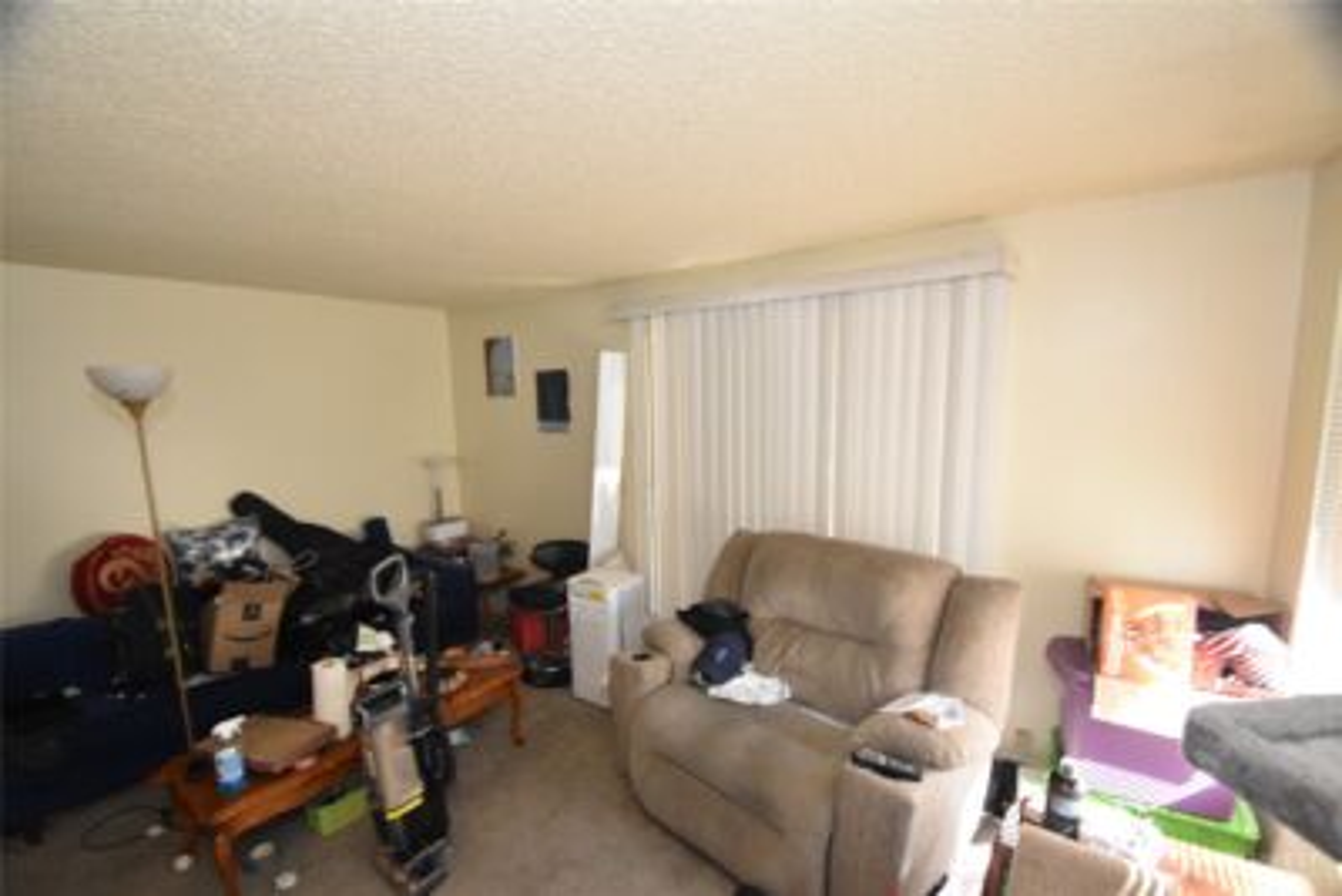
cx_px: 671
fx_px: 559
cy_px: 448
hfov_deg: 100.4
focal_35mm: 15
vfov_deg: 77.4
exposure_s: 1/60
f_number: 4
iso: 1800
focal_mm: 10
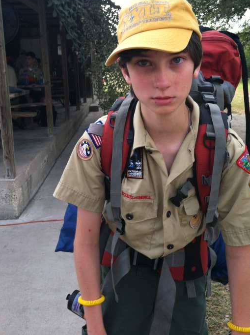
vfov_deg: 42.9
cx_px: 124
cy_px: 148
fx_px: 425
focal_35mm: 44
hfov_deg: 32.8
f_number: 2.8
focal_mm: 3.85
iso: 80
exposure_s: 1/199
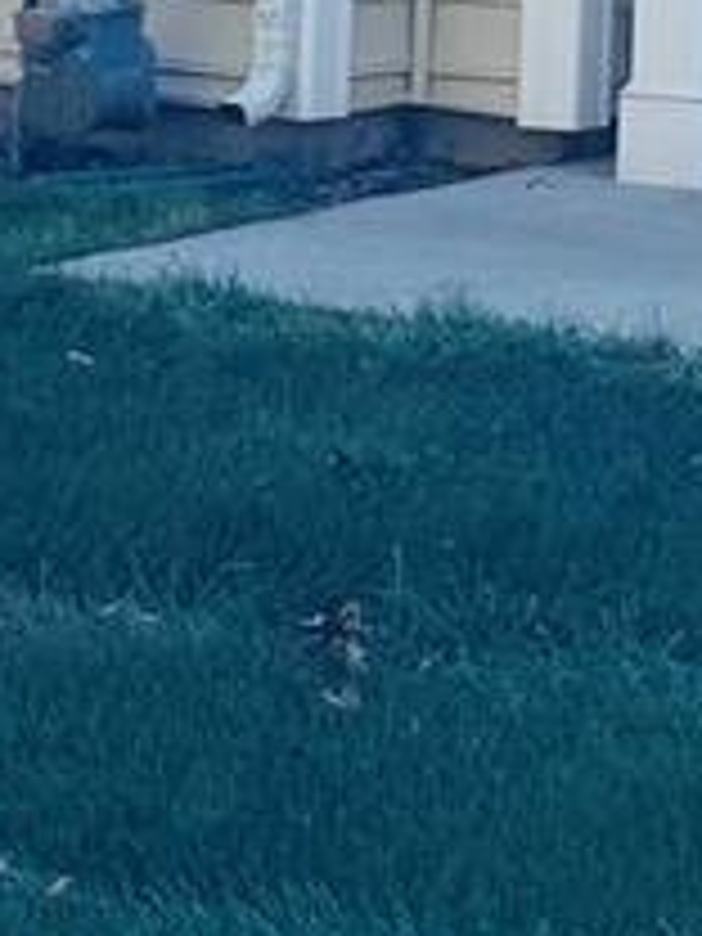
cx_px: 886
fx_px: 4786
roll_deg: -2.7
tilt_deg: +1.3
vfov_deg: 10.7
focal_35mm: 177
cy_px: -558
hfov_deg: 8.3
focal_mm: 6.76
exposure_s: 1/2252
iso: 80
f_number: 1.78
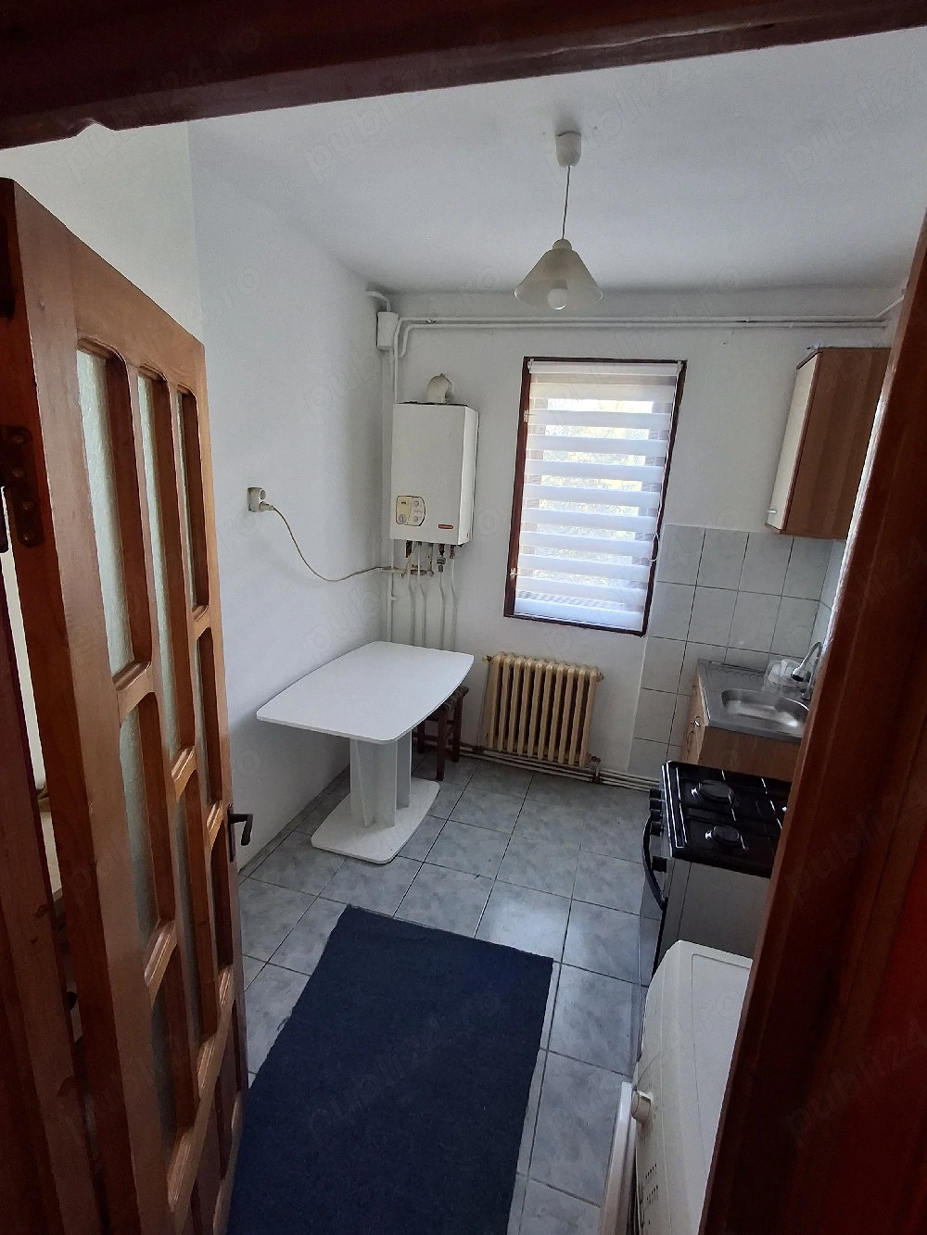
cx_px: 464
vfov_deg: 94.5
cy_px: 618
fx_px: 571
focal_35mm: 16
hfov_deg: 78.1
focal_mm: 1.64
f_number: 2.2
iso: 100
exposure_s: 1/50
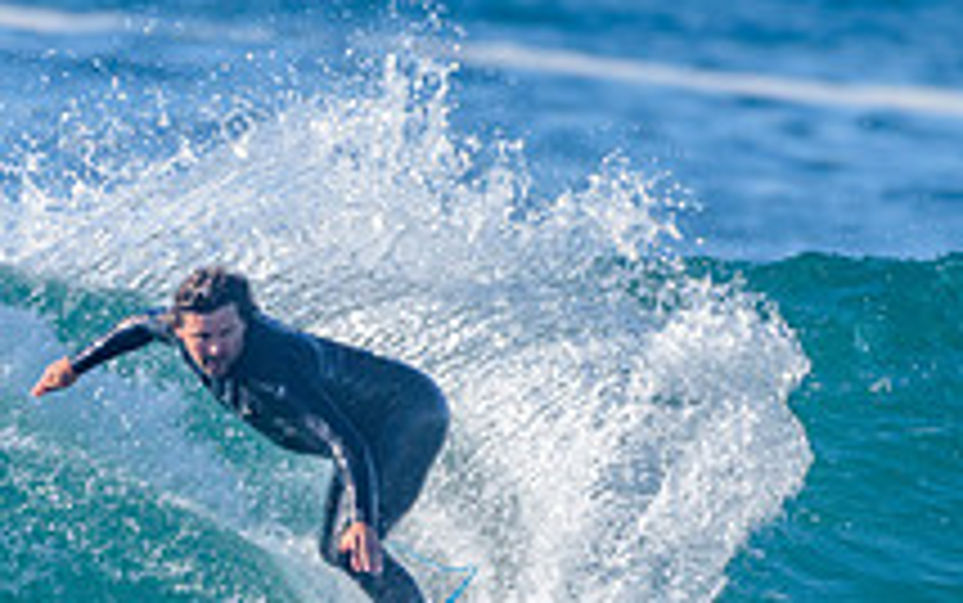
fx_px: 44456
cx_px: 555
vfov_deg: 0.8
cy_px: 628
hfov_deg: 1.2
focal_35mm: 1693
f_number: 5.6
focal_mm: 500
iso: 220
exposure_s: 1/2000
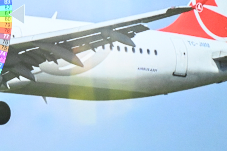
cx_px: -80
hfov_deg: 3.8
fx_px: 3399
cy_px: 118
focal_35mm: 539
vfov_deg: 2.6
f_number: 6
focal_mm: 120
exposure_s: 1/180
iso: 2200
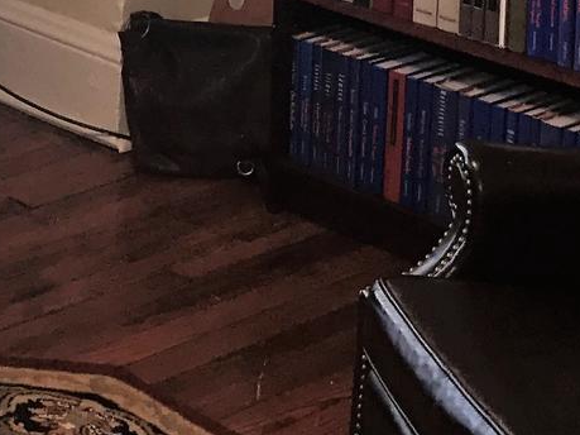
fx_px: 2094
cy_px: -494
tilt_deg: -2.8
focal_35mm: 125
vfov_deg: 10.6
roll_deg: -2.4
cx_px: -254
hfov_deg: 14.8
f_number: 1.8
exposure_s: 1/35
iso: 20
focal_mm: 3.99
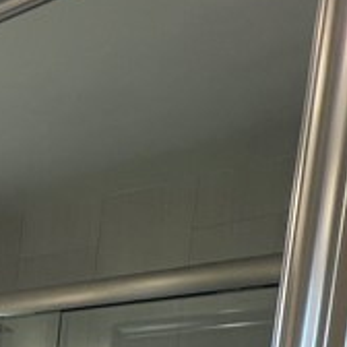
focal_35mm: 70
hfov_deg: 16.3
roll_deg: -3.1
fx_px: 794
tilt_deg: -6.5
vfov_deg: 20.0
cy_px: 568
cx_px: -411
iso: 50
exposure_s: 1/120
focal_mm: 1.57
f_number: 1.8
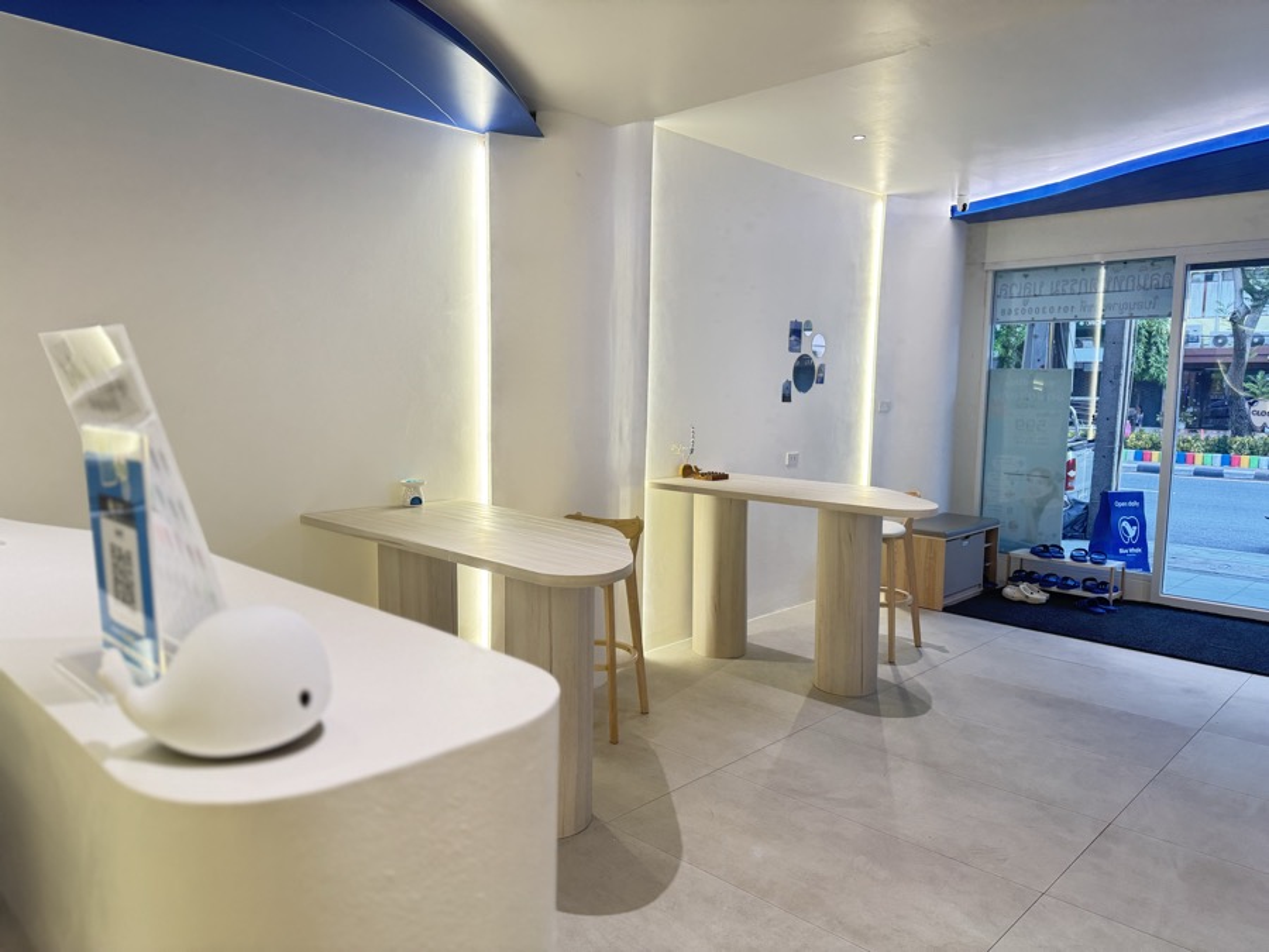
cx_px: 634
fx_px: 880
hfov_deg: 71.6
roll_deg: -0.5
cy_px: 476
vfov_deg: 56.8
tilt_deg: -5.9
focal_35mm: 24
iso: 160
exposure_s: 1/100
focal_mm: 6.76
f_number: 1.78
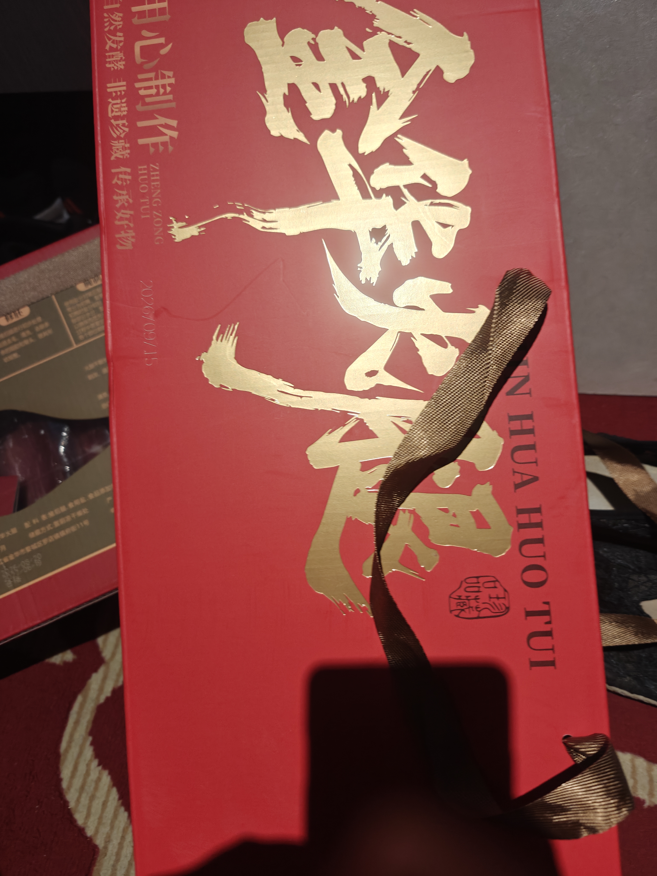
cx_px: 328
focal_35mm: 23
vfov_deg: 73.9
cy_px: 438
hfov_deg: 58.9
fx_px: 582
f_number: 1.6
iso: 320
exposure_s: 1/100
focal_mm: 6.06
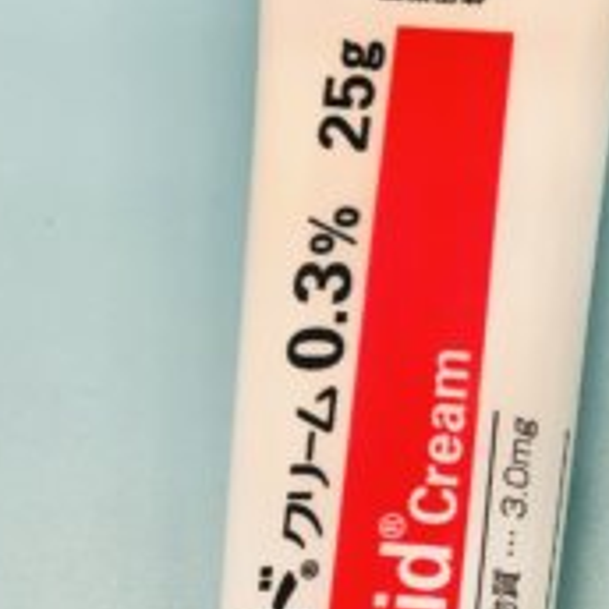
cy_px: 524
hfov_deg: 17.4
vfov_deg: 18.6
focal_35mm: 92
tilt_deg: -84.2
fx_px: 1831
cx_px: 853
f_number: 1.8
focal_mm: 3.99
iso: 40
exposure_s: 1/120
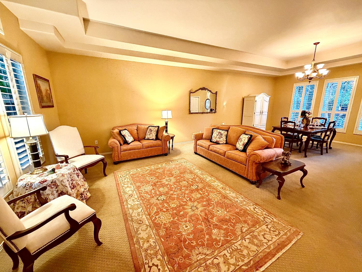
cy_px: 136
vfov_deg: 85.7
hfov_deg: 102.1
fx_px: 146
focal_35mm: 14
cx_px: 181
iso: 500
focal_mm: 2.22
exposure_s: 1/60
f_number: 2.2
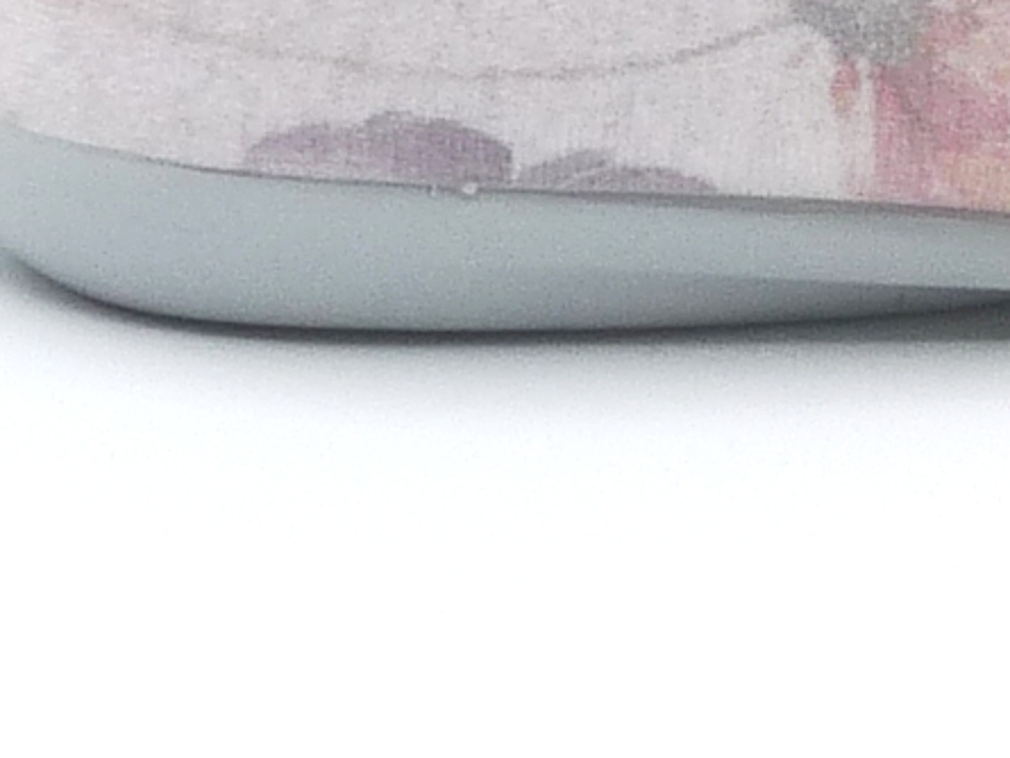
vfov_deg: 8.3
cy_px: -172
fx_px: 5137
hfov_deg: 11.0
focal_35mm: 176
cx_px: 1203
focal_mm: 4.9
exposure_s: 1/250
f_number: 5
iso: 100
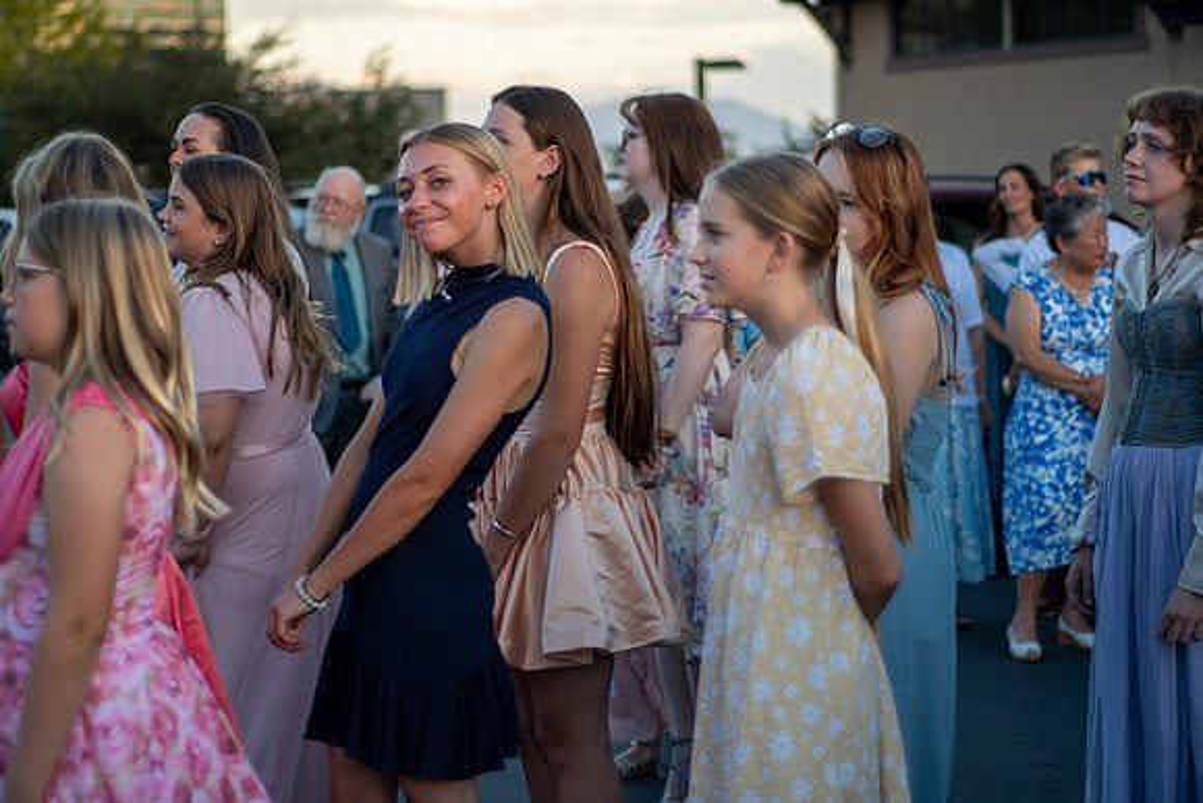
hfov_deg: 27.0
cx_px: 602
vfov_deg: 18.2
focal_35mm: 75
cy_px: 402
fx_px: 2507
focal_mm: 50
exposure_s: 1/800
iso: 200
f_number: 1.8
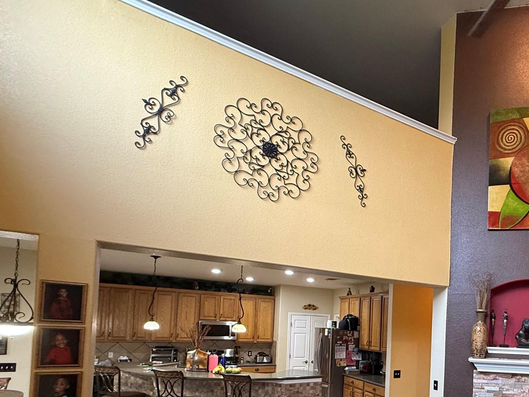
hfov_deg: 66.4
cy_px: 319
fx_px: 367
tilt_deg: +1.4
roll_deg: -1.8
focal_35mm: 24
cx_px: 406
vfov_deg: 53.0
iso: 400
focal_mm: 2.22
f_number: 2.2
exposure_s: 1/60
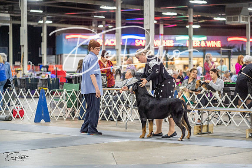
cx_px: 126
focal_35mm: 104
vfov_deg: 13.2
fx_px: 728
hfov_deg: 19.6
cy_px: 84
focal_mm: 104
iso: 2500
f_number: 2.8
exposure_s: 1/160
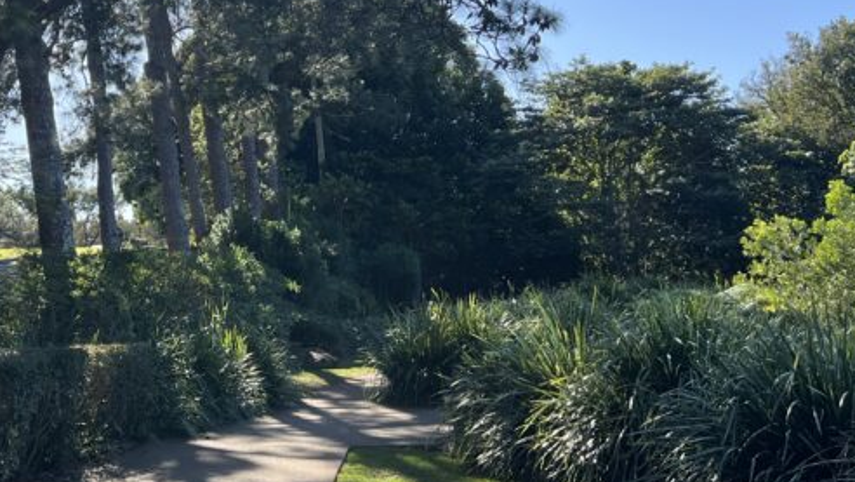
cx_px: 153
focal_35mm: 59
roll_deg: +2.4
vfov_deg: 20.1
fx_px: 1338
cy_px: 61
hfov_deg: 34.2
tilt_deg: +11.2
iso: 50
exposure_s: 1/1901
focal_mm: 5.7
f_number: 1.5
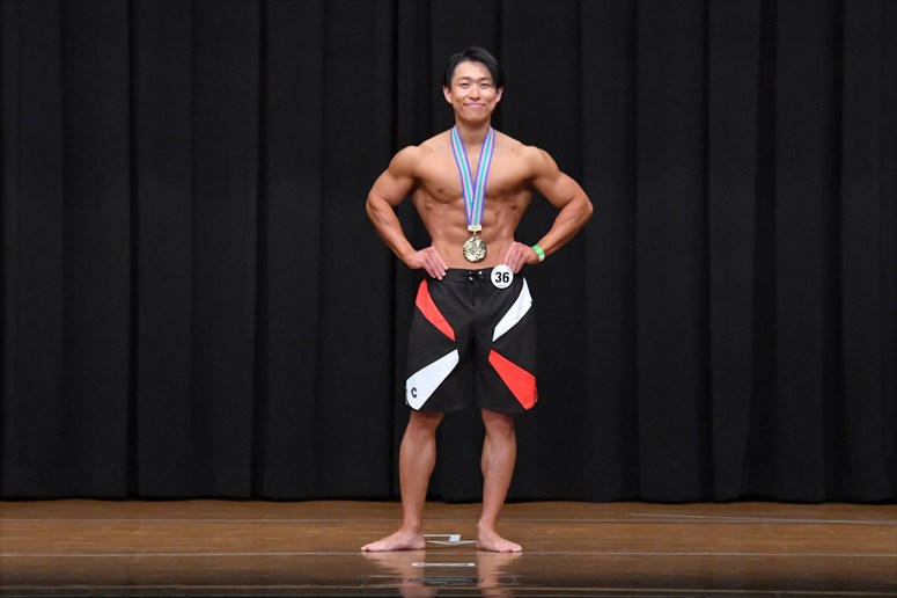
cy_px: 299
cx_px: 448
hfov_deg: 8.6
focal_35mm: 240
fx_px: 5977
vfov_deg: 5.7
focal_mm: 160
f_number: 5.6
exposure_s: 1/400
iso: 8000
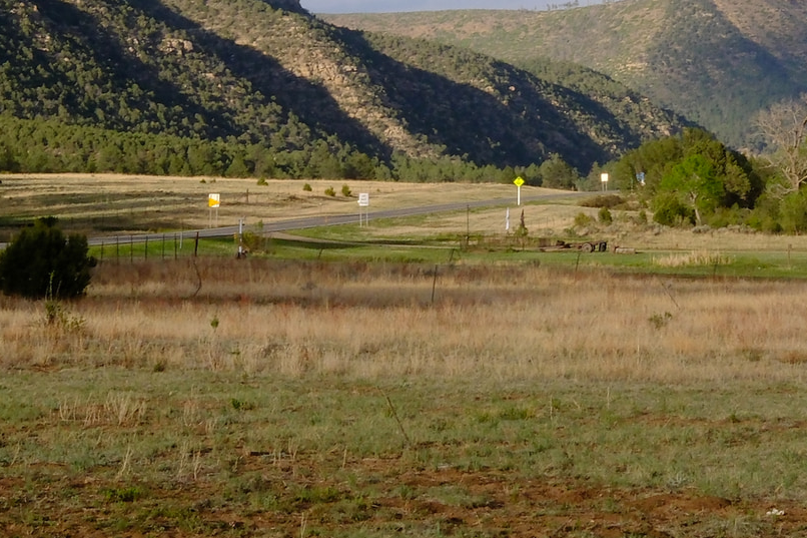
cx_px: 357
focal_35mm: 139
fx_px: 3115
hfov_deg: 14.8
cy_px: 123
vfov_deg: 9.8
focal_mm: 23
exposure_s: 1/180
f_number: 16
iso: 500
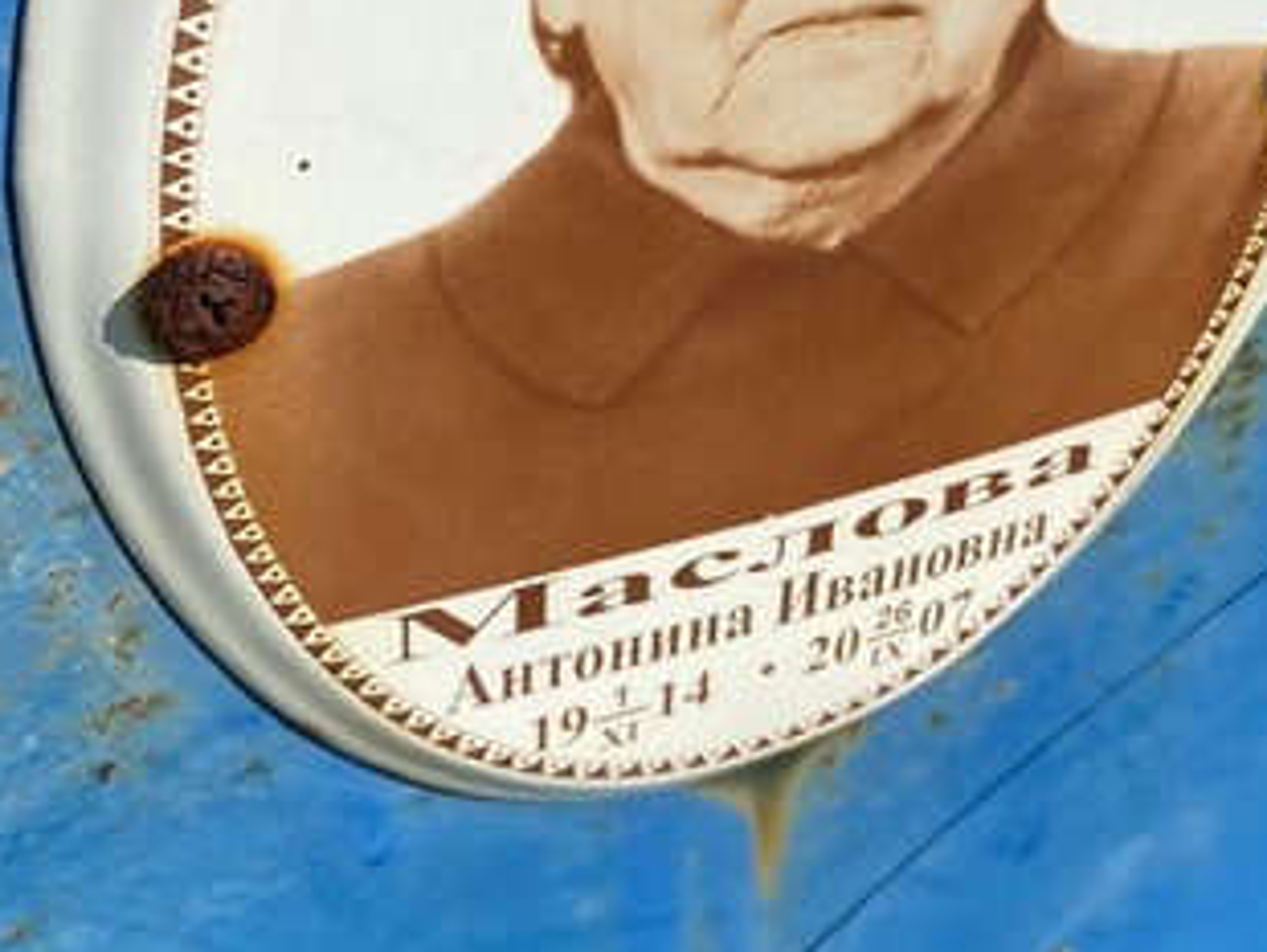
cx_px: 768
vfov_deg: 21.8
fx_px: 2454
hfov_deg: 28.9
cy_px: 294
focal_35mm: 67
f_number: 1.8
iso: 32
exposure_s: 1/4115
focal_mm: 4.25
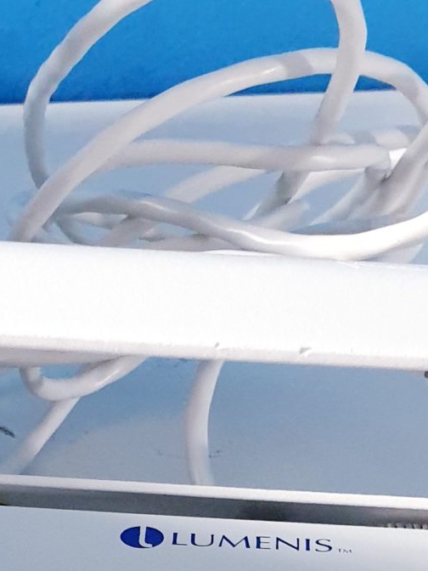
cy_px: 749
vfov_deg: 18.4
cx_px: 118
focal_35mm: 99
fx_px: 1632
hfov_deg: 14.9
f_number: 2.4
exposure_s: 1/50
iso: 250
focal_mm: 4.3
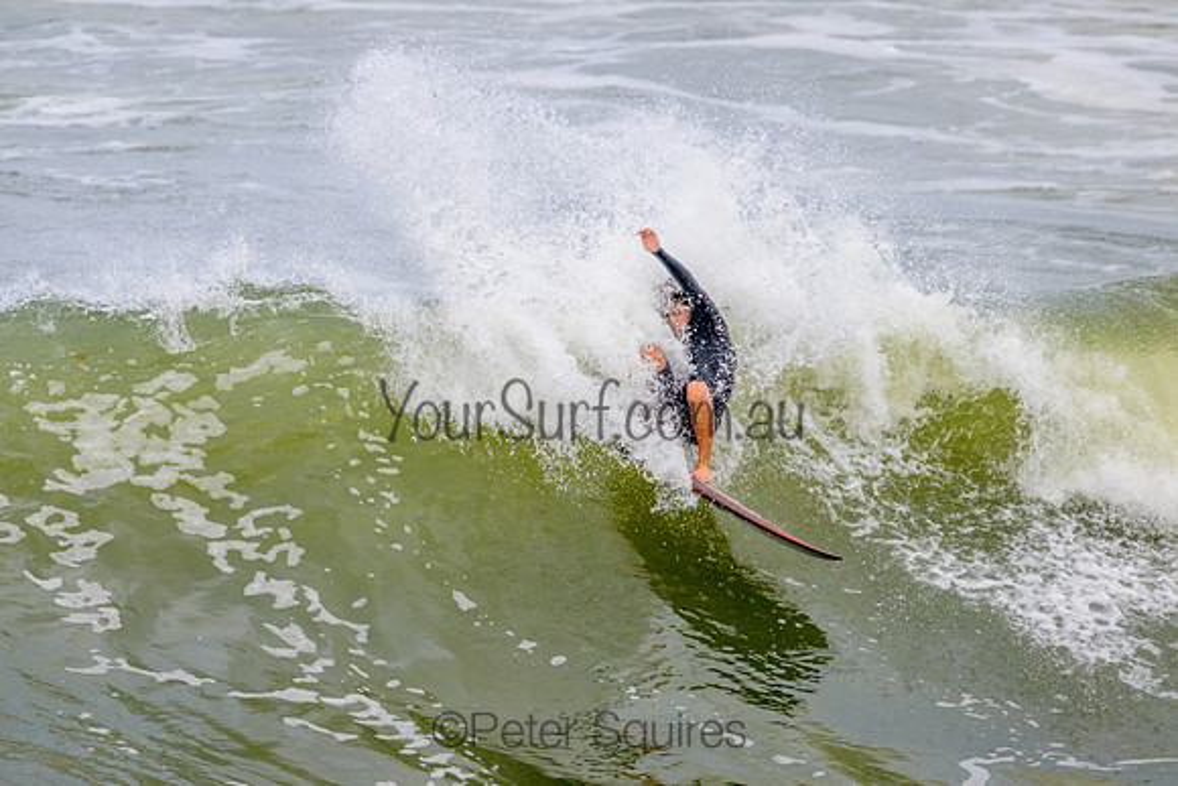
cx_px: 455
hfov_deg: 2.1
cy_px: 351
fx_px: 32132
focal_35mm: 982
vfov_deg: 1.4
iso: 1000
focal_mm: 800
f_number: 11
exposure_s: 1/2000
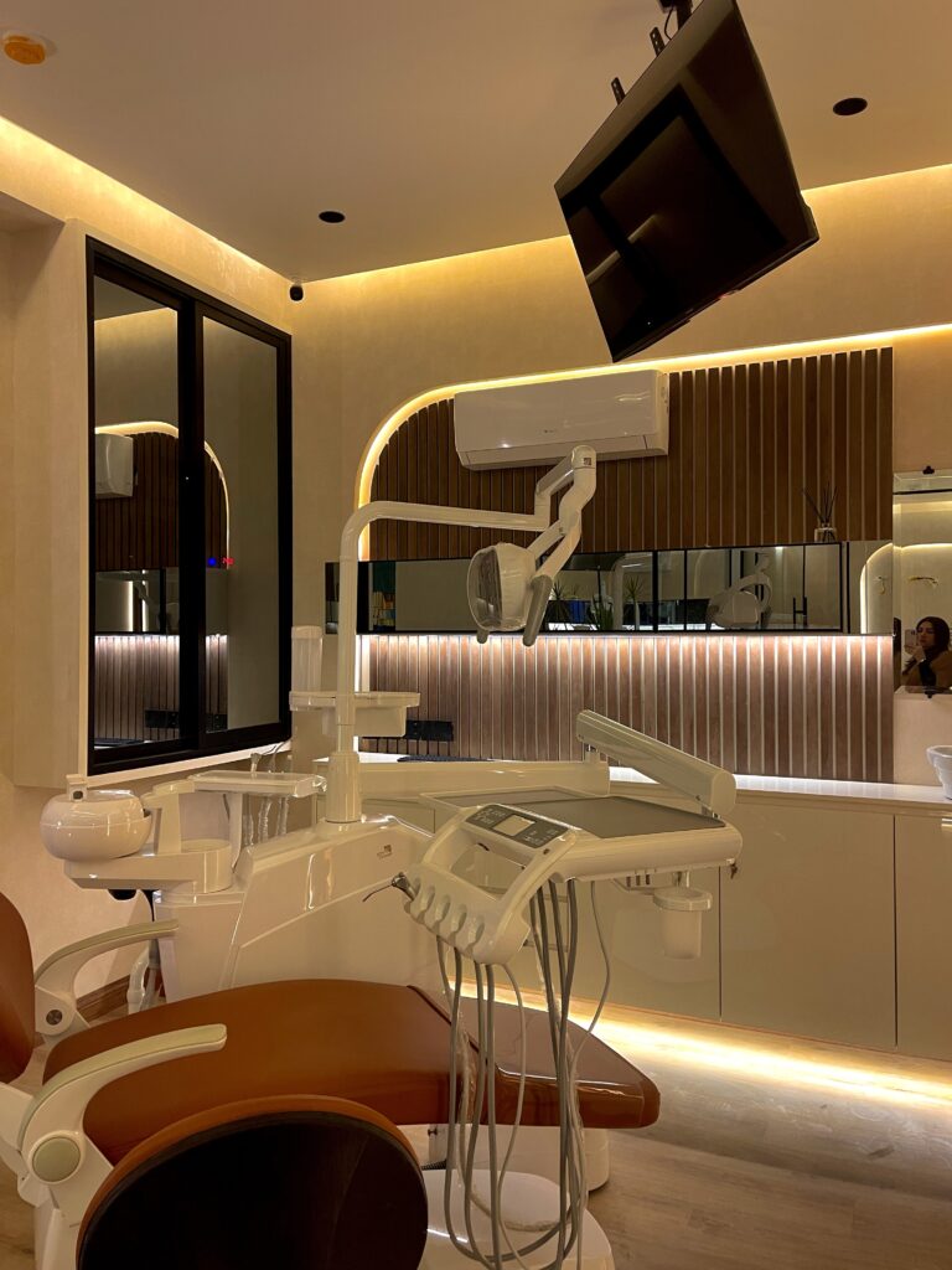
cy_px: 635
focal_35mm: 26
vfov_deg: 67.3
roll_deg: +0.1
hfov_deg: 53.1
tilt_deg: +1.0
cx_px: 476
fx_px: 953
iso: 200
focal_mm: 5.1
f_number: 1.6
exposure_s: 1/50
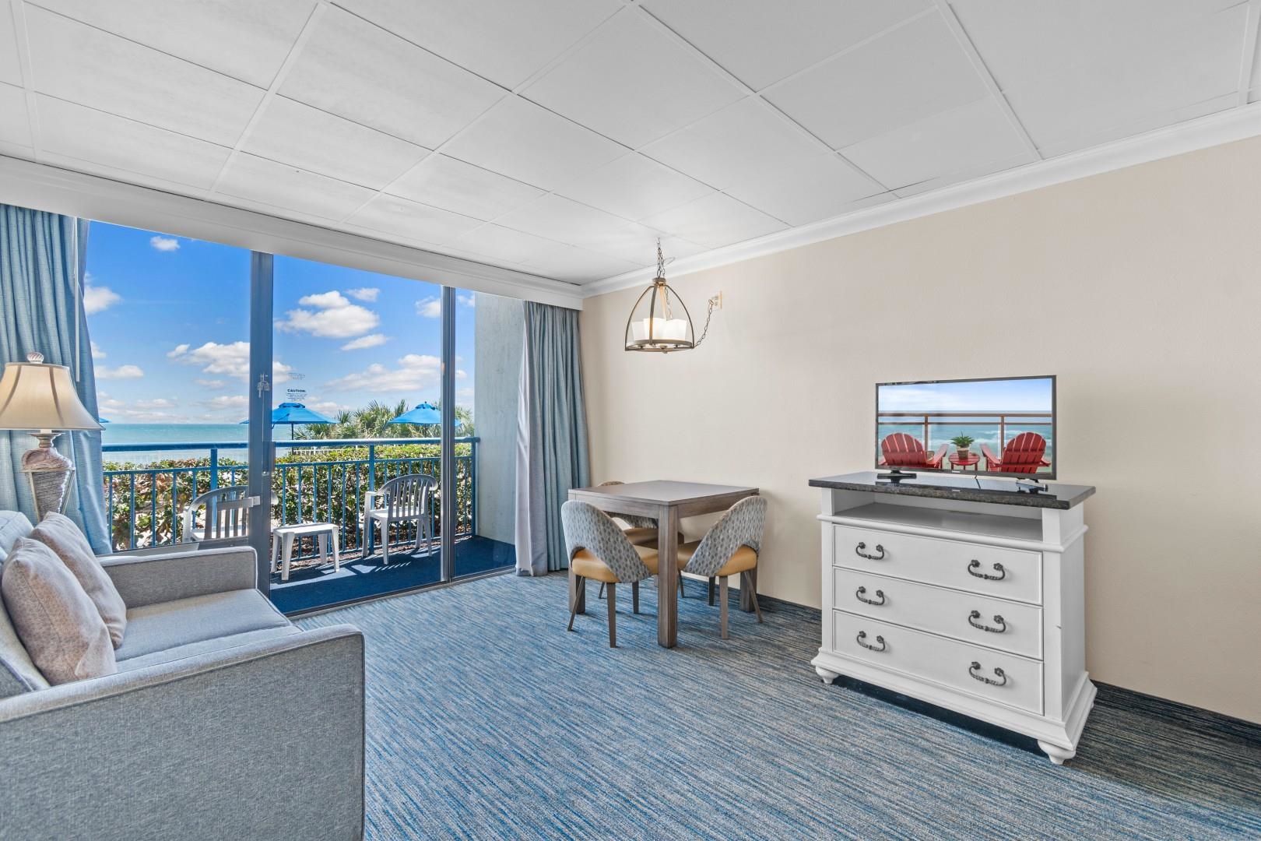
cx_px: 630
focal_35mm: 15
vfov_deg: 77.3
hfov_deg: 100.4
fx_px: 525
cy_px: 420
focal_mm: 10
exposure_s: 1/8
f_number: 4.5
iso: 100
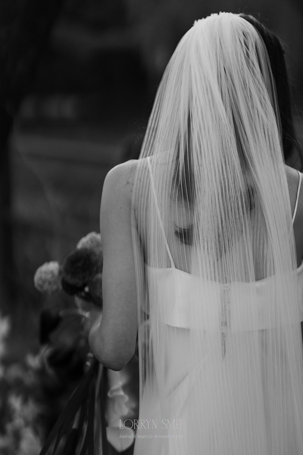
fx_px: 1073
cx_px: 152
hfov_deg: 16.1
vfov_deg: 23.9
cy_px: 228
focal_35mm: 85
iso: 160
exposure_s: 1/3200
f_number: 1.6
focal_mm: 85
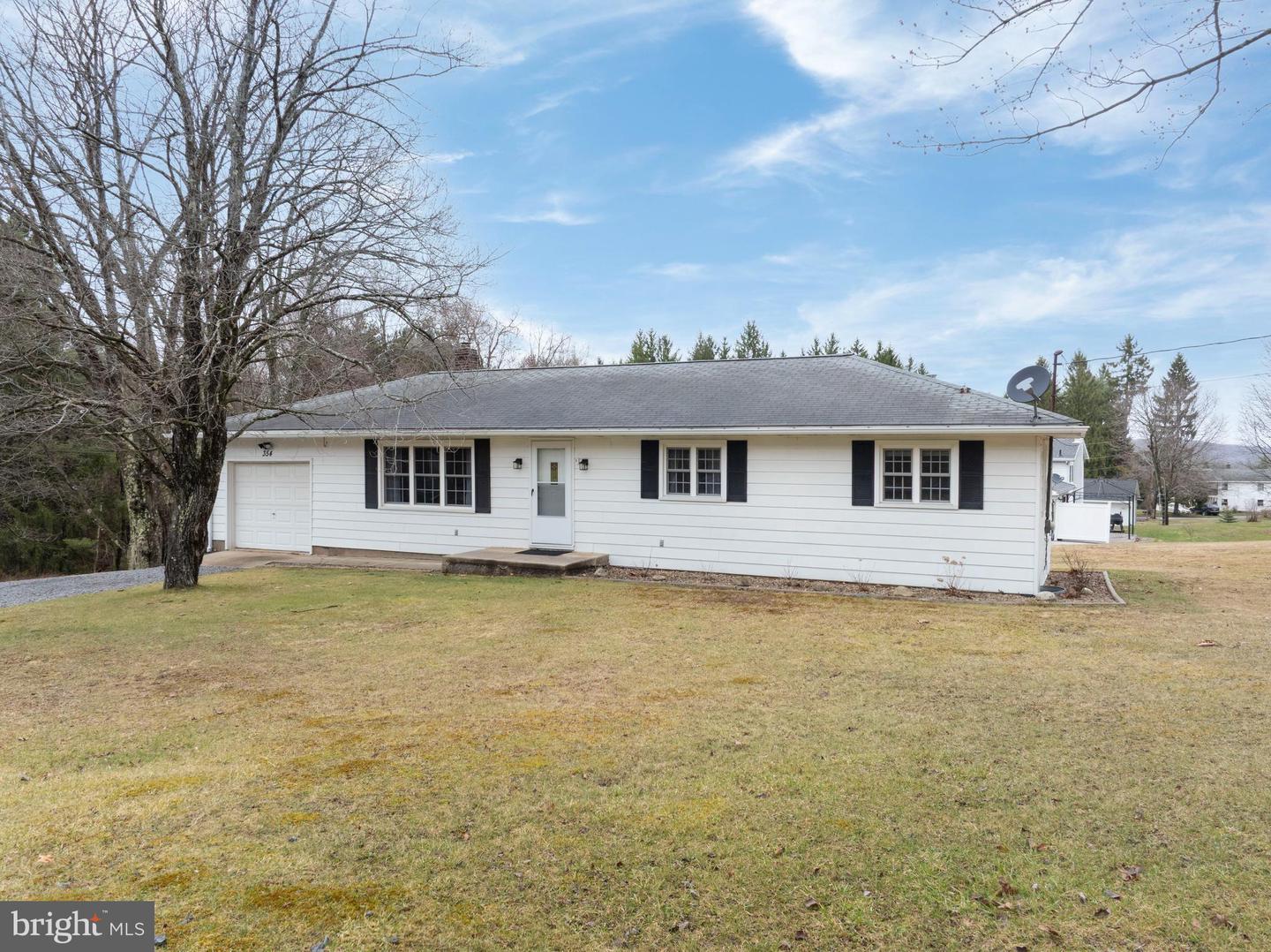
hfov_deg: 71.6
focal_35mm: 24
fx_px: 881
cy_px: 476
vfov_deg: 56.8
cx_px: 636
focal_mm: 12.29
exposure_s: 1/80
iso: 200
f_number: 7.1
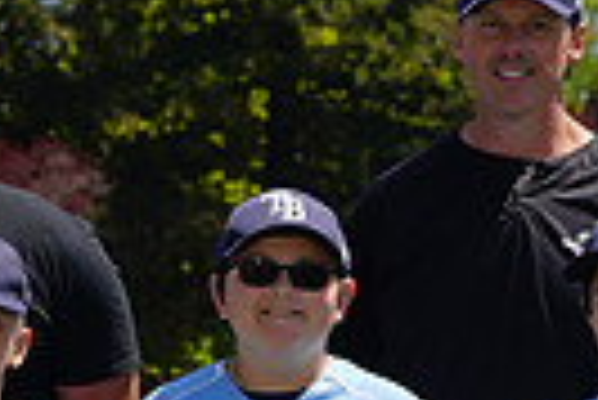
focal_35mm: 436
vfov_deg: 3.2
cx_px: 153
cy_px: 620
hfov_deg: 4.7
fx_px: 7250
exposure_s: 1/160
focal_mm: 100
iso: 64
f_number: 9
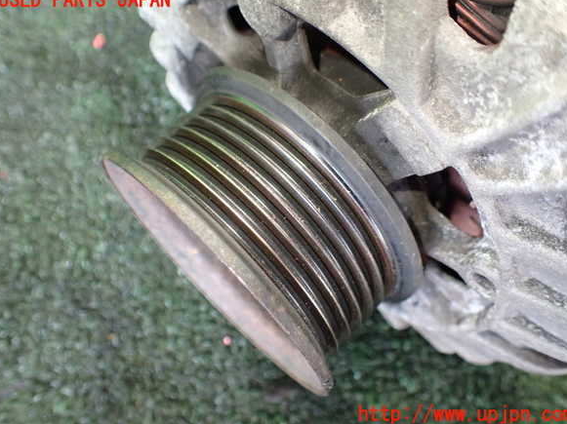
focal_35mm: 31
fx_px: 507
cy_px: 208
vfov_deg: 45.4
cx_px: 286
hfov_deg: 58.4
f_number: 2.3
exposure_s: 1/125
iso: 640
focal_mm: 5.4
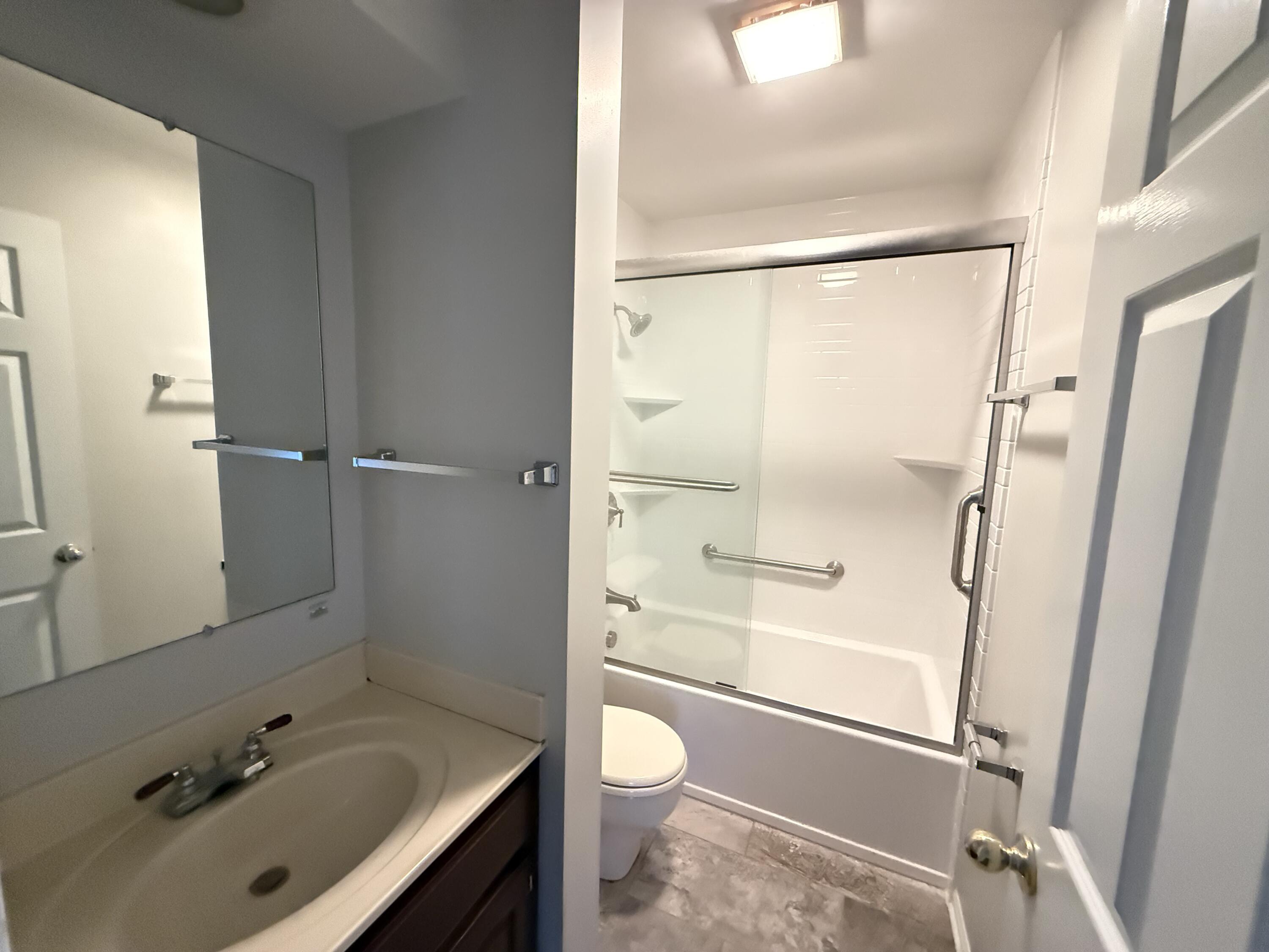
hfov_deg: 102.1
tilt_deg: -6.4
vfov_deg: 85.7
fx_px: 513
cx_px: 634
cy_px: 476
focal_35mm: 14
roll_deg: -2.1
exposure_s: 1/40
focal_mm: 2.22
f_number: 2.2
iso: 1250
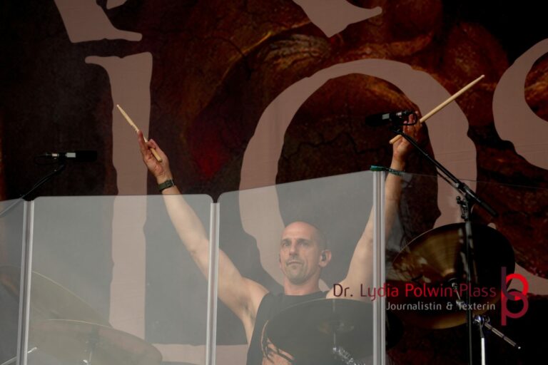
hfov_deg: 9.3
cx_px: 274
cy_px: 182
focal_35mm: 220
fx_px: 3356
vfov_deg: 6.2
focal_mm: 147
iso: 500
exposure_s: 1/250
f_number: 5.6
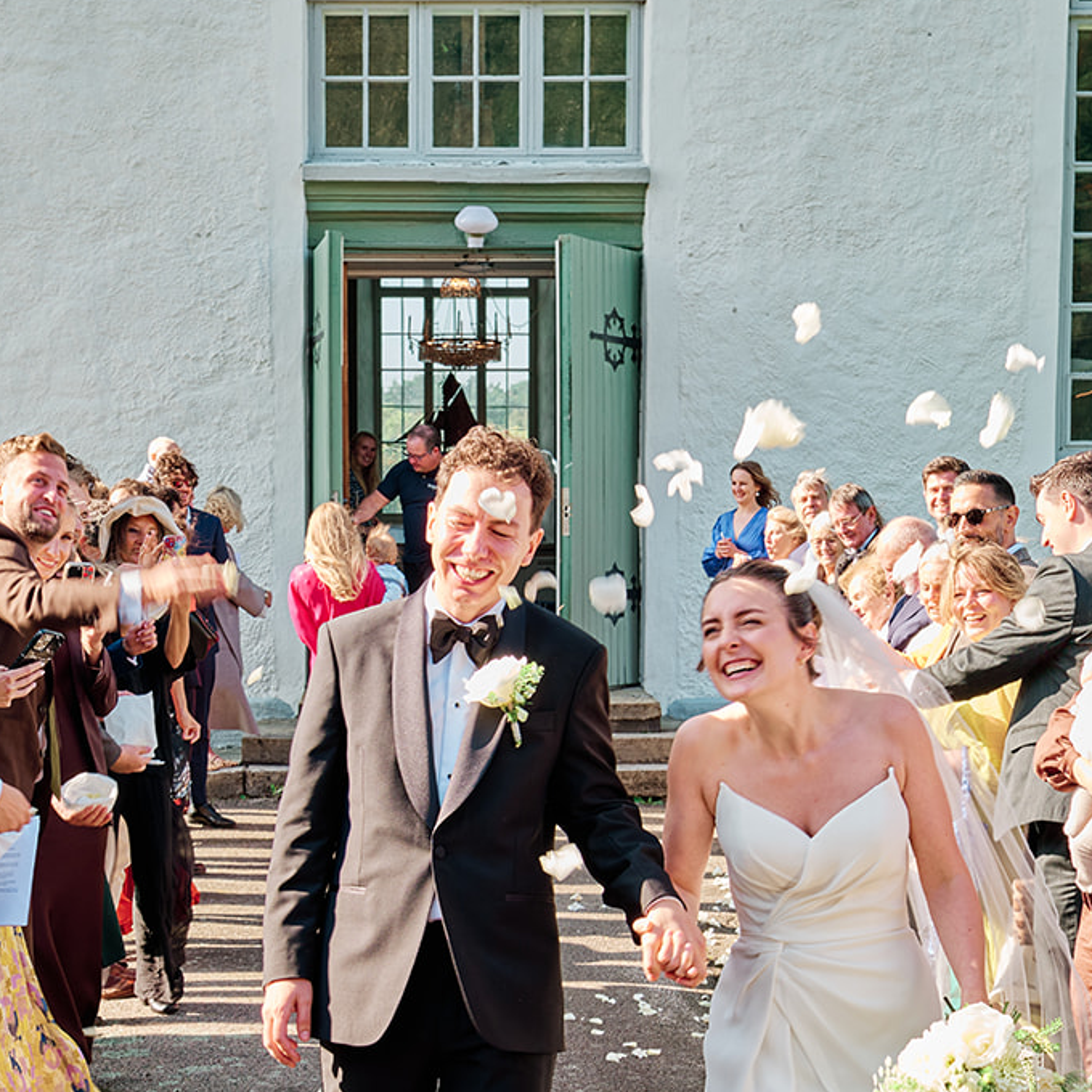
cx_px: 454
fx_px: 2498
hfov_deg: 24.6
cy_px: 820
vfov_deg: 24.4
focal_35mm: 70
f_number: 5.6
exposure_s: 1/120
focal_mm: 23
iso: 125
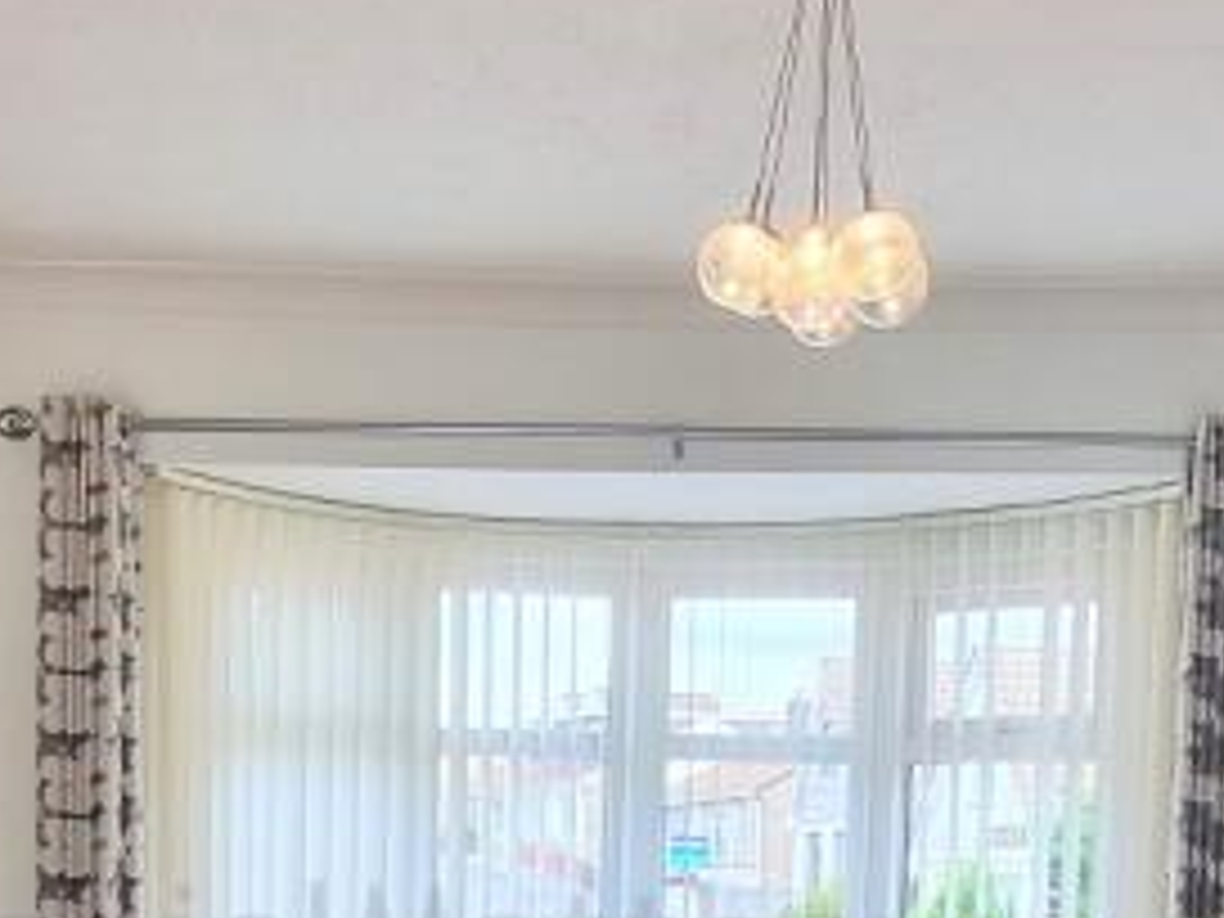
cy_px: 981
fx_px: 1733
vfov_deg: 27.4
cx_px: 432
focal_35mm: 49
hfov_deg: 38.6
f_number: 2.2
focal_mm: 2.2
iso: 50
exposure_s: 1/107
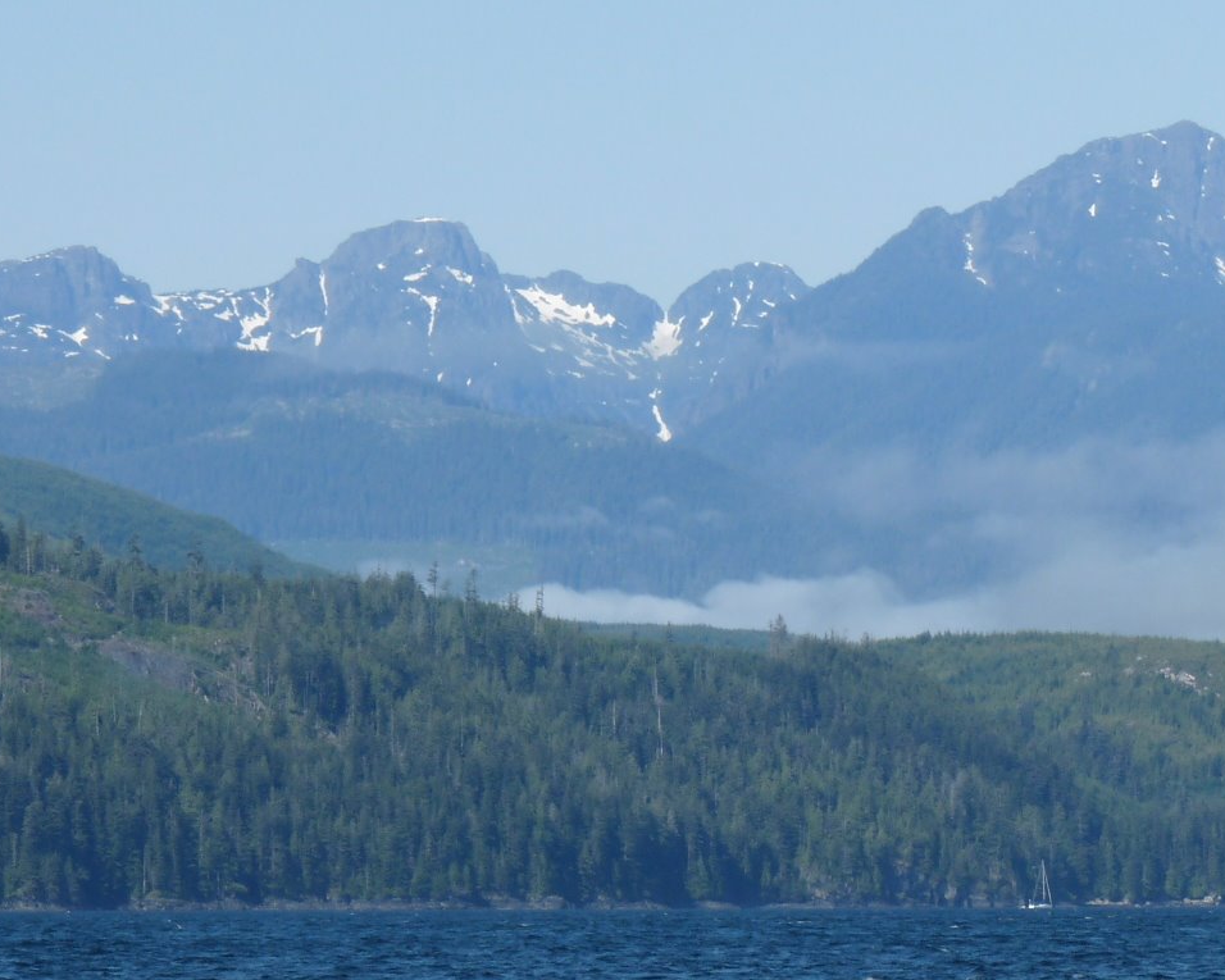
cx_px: 647
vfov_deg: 5.6
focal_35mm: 278
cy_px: 489
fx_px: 10080
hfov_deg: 7.0
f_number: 6.3
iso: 100
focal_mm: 26.7
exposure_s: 1/400
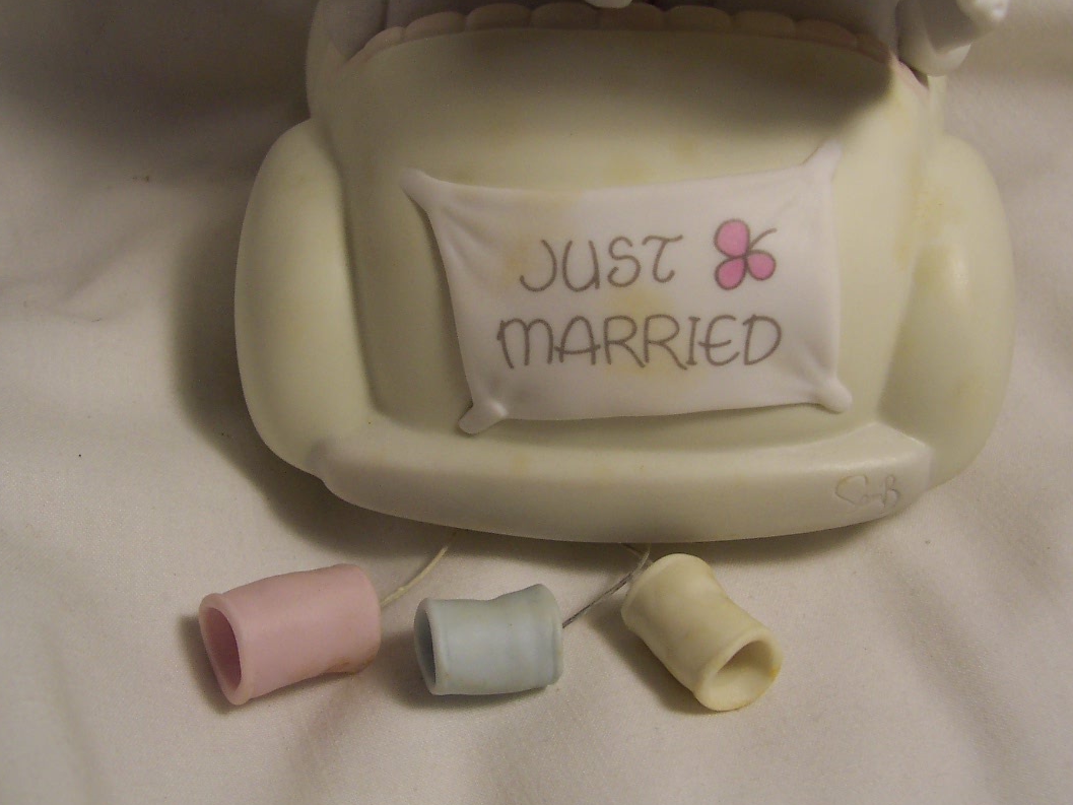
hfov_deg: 44.8
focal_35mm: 42
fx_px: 1302
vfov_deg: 34.3
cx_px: 546
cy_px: 382
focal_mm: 5.6
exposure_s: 1/180
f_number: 2.8
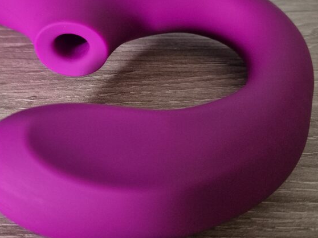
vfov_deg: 42.0
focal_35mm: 33
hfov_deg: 54.5
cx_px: 112
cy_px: 69
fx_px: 303
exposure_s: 1/100
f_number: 1.8
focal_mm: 5.4
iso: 1600
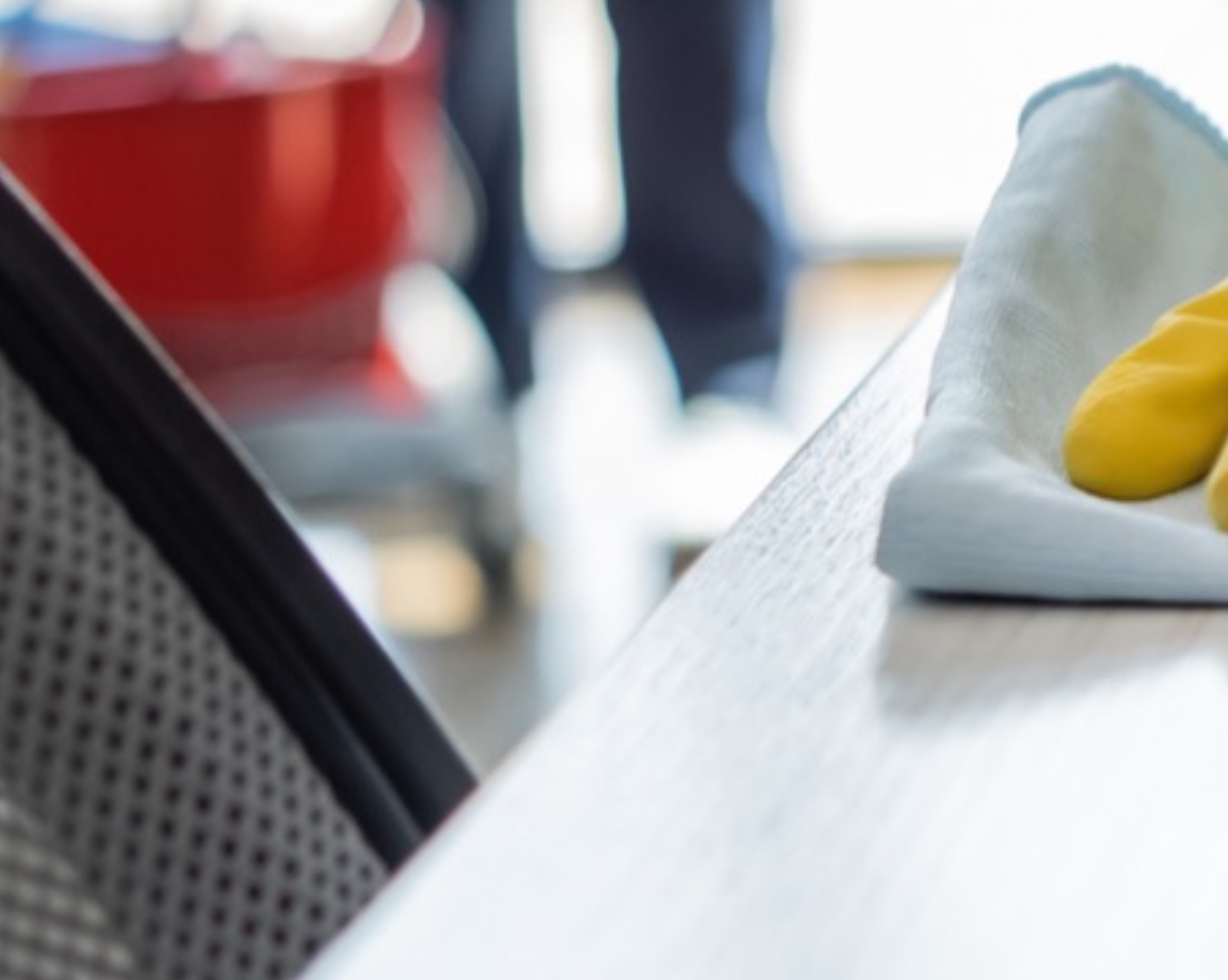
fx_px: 5628
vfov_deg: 9.8
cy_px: -105
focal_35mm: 155
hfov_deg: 11.0
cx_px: 2647
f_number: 2.8
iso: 125
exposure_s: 1/100
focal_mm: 31
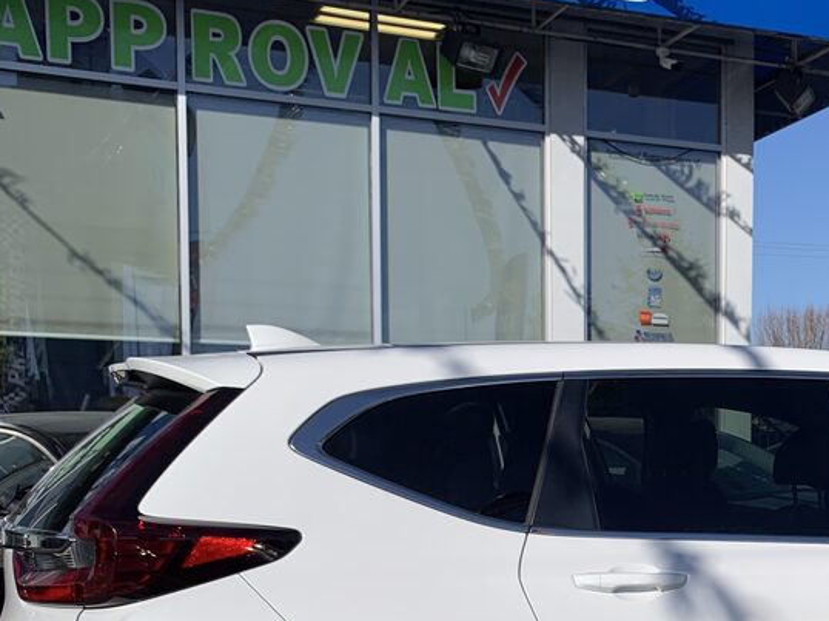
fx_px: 1388
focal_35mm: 58
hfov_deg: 31.7
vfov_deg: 24.3
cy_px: 590
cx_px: 740
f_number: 1.8
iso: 25
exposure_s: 1/3650
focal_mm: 4.25
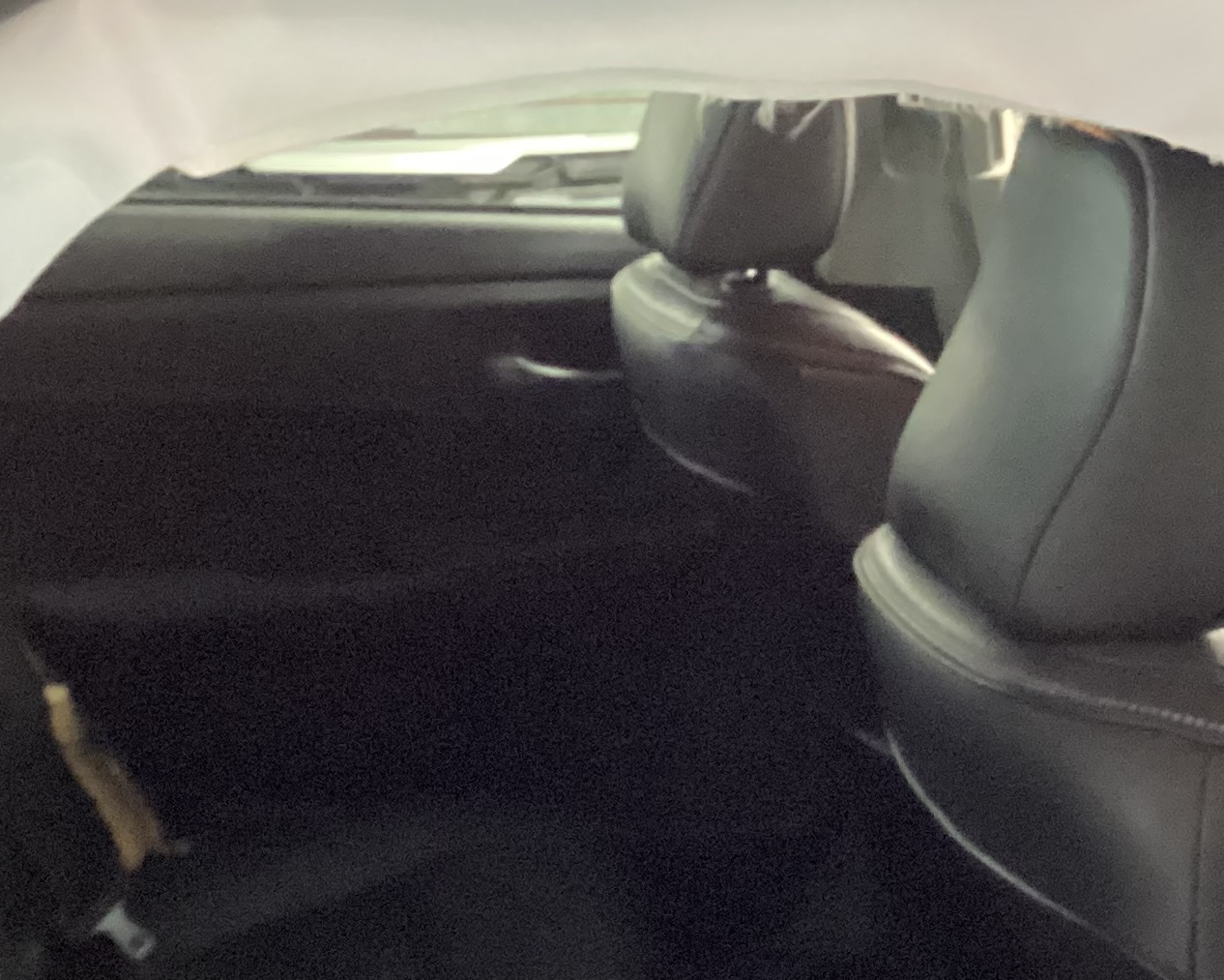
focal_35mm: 78
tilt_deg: -25.7
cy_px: 952
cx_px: 517
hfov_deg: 24.4
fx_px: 2826
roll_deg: -0.5
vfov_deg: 19.2
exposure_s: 1/20
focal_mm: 3.3
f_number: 2.4
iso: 640
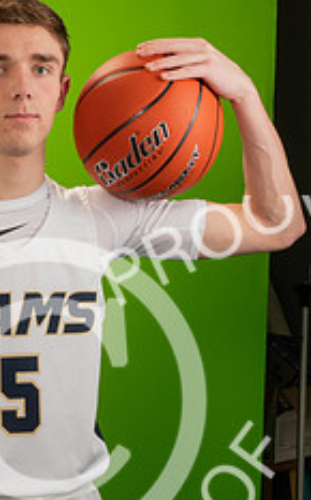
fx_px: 1170
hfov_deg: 15.0
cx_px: 33
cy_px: 362
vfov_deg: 23.9
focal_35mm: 86
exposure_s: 1/60
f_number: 20
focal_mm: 24
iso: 800
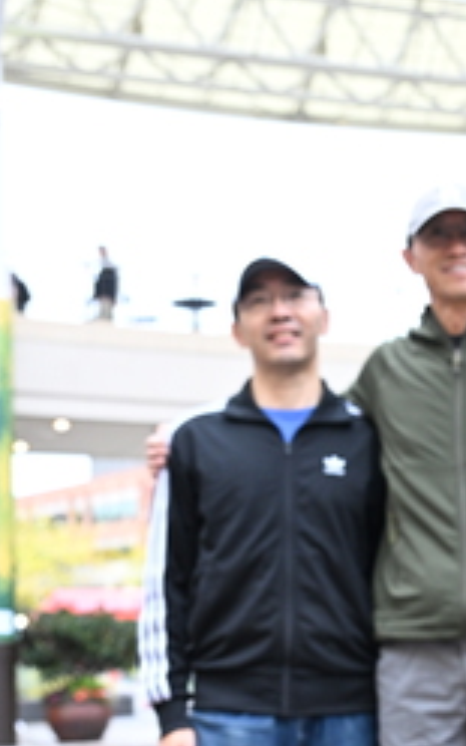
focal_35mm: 71
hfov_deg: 17.7
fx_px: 1445
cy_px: 569
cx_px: 501
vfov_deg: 28.5
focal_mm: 31.5
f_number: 4
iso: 1600
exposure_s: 1/250
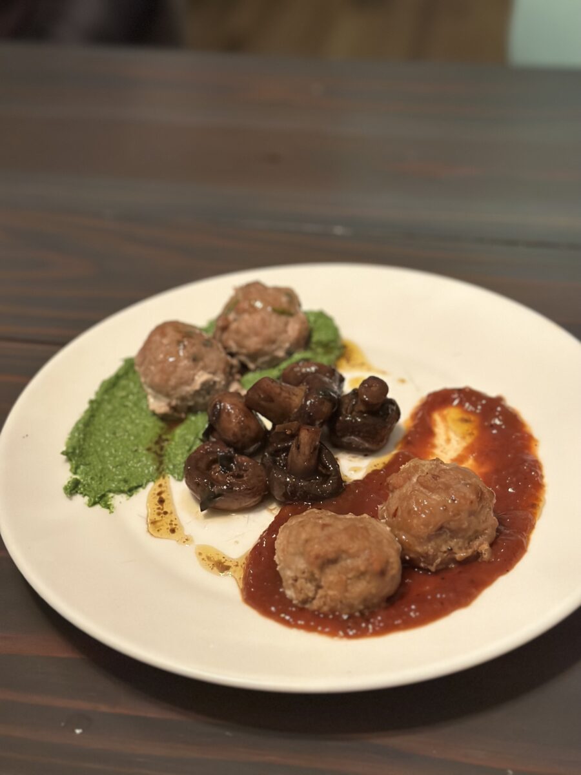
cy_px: 388
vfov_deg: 39.7
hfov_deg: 30.3
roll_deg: +3.5
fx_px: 1074
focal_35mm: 48
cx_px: 290
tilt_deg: -37.6
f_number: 1.78
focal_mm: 6.86
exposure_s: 1/40
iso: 500
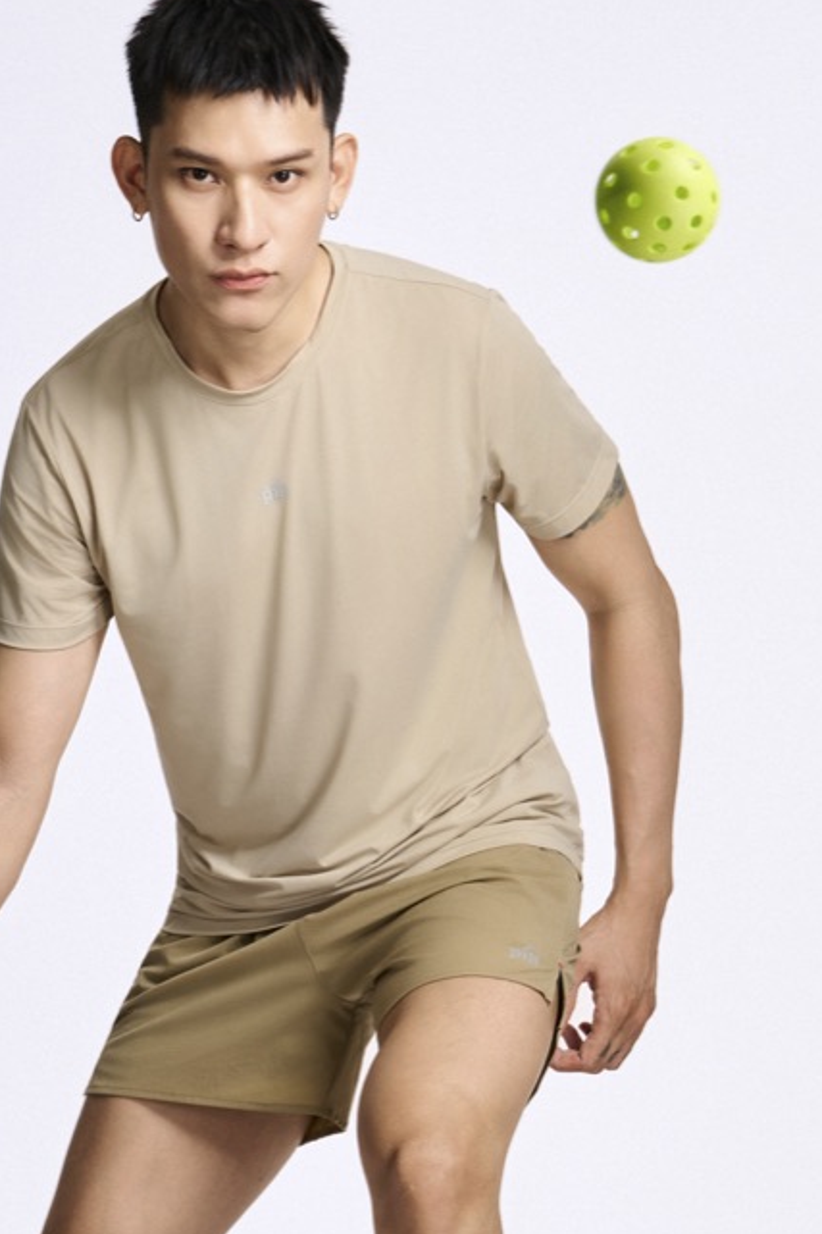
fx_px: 5243
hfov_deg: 9.0
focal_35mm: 153
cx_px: 309
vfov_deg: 13.4
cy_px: 807
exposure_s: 1/160
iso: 160
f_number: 10
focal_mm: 70
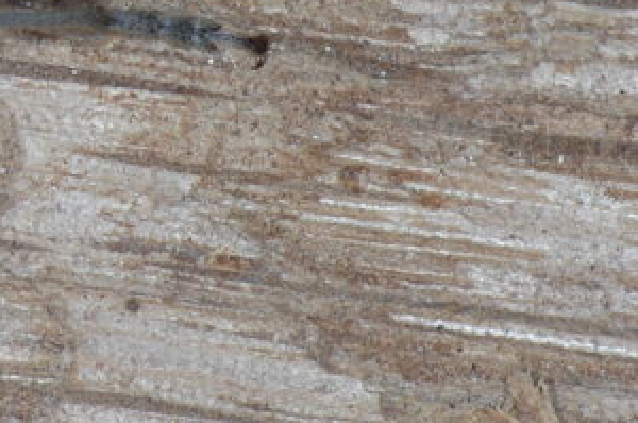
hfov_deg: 4.4
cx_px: -381
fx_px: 8157
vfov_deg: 3.0
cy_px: -120
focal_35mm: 461
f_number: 19
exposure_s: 1/90
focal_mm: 90
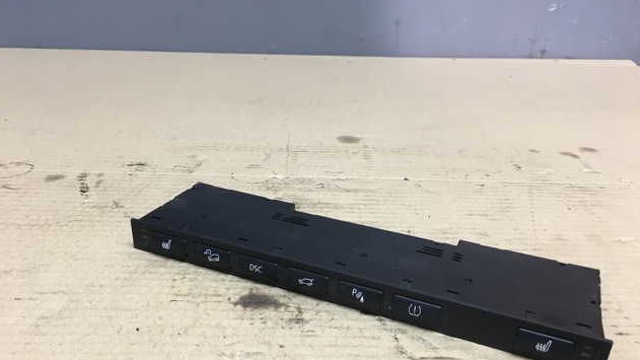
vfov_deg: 36.5
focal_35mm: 32
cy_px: 221
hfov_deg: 61.0
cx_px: 317
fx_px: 543
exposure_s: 1/33
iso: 64
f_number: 2.2
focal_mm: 4.15
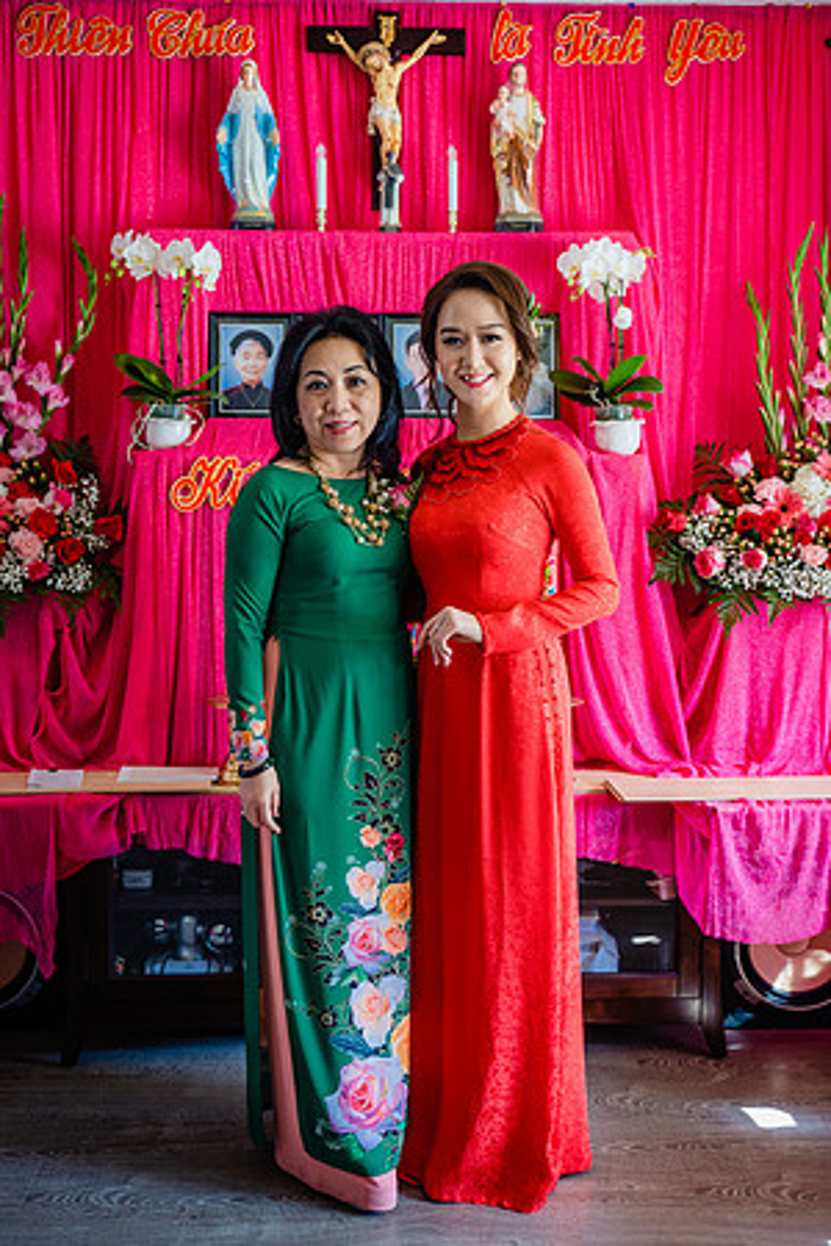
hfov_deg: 31.9
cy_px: 623
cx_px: 416
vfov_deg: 46.4
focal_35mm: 42
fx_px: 1454
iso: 1250
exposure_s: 1/125
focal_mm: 42
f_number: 3.2
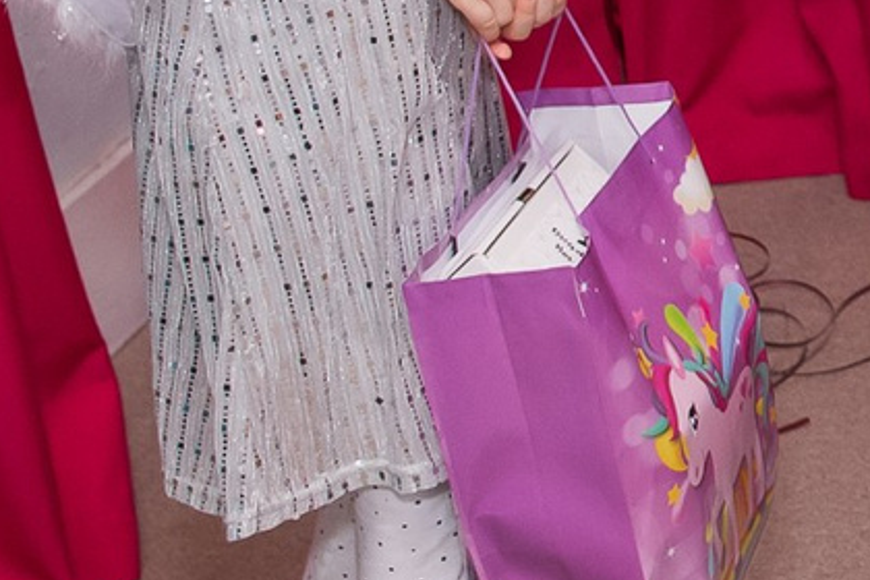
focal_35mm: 165
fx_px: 3987
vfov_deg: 8.0
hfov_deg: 11.2
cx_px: 1759
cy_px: -464
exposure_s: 1/160
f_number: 2.8
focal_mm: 24
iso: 500
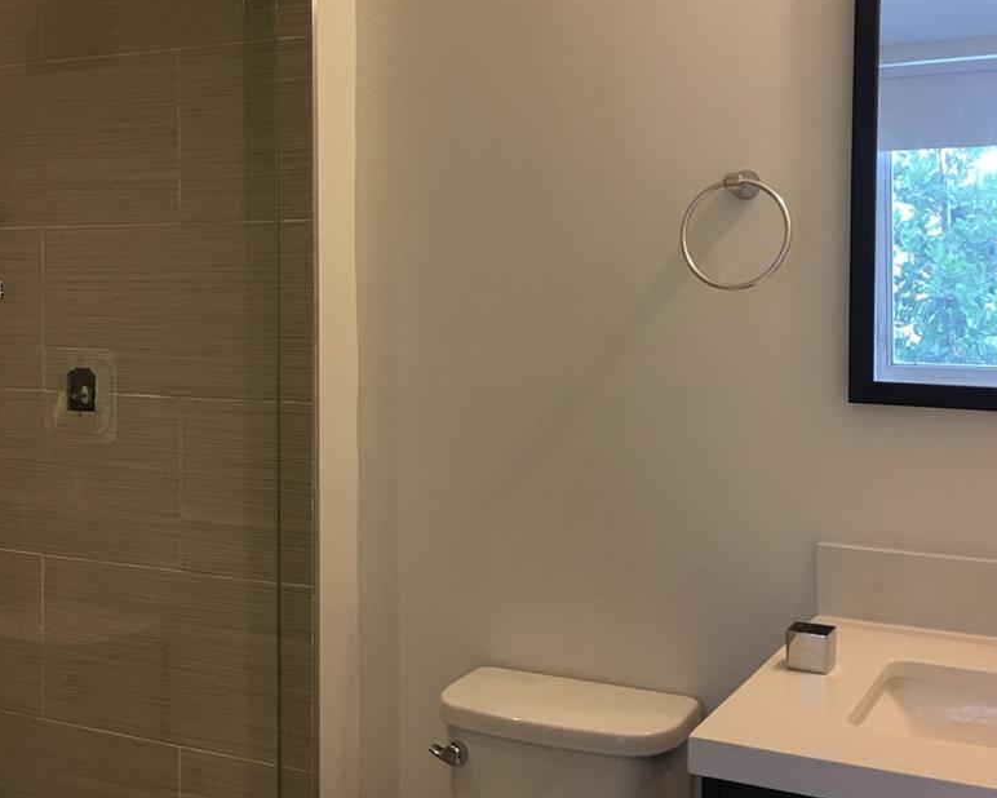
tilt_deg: +0.4
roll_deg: -0.4
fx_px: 1299
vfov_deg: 34.0
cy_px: 293
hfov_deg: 42.0
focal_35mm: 44
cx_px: 473
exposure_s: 1/15
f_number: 2.2
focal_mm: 4.15
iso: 40
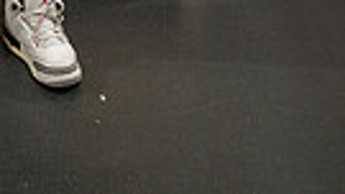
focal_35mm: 101
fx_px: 924
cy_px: -378
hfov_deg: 20.6
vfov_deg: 9.5
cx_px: 13
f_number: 7.1
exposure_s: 1/250
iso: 800
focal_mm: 29
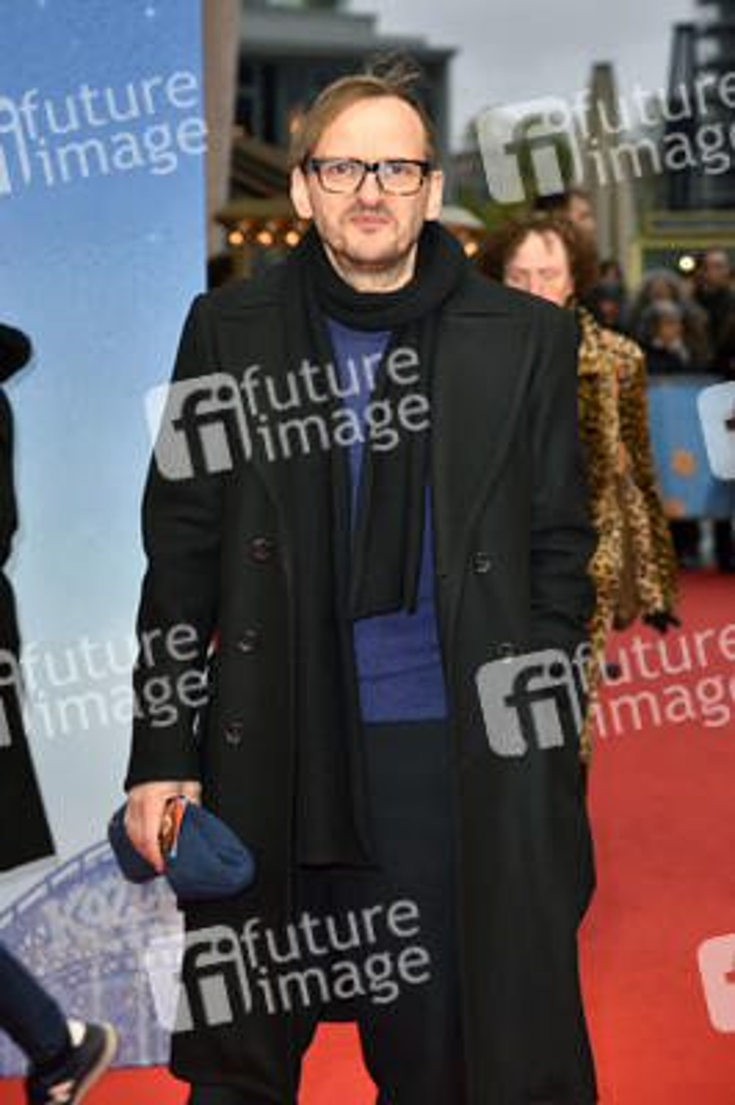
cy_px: 552
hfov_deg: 14.8
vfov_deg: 22.2
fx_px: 2822
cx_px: 368
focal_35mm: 92
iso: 640
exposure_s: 1/200
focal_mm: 92
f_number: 5.6
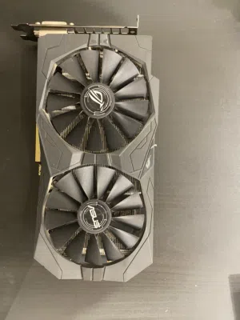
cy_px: 160
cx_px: 120
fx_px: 240
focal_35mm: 26
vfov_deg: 67.3
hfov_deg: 53.1
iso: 500
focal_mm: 4.25
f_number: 1.8
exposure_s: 1/25
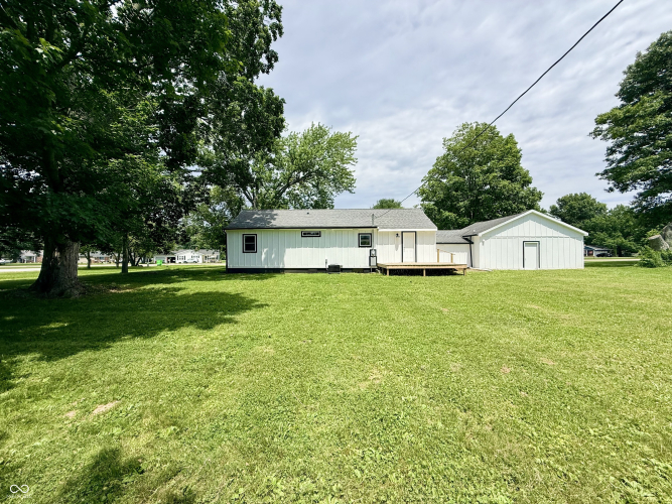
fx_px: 272
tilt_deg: +1.0
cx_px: 336
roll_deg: -0.5
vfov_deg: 85.7
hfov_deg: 102.1
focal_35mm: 14
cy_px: 252
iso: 50
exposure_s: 1/2717
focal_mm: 2.22
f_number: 2.2
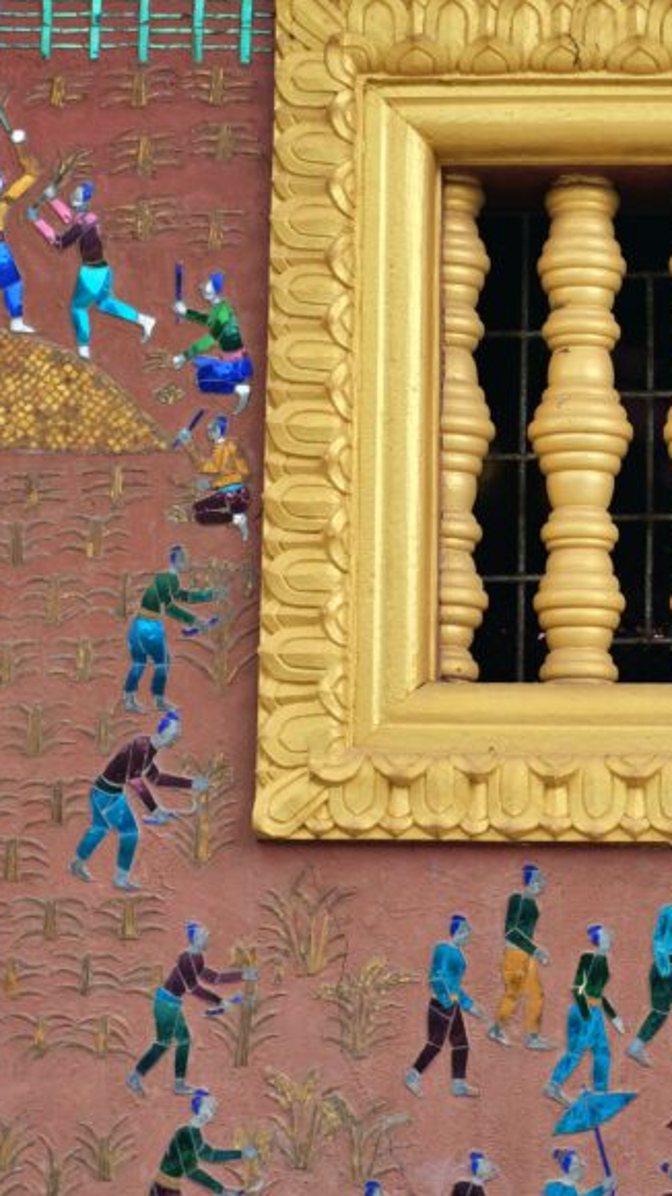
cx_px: 670
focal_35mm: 98
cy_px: 500
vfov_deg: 21.8
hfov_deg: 12.2
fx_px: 3106
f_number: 3.2
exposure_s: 1/350
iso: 160
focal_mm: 35
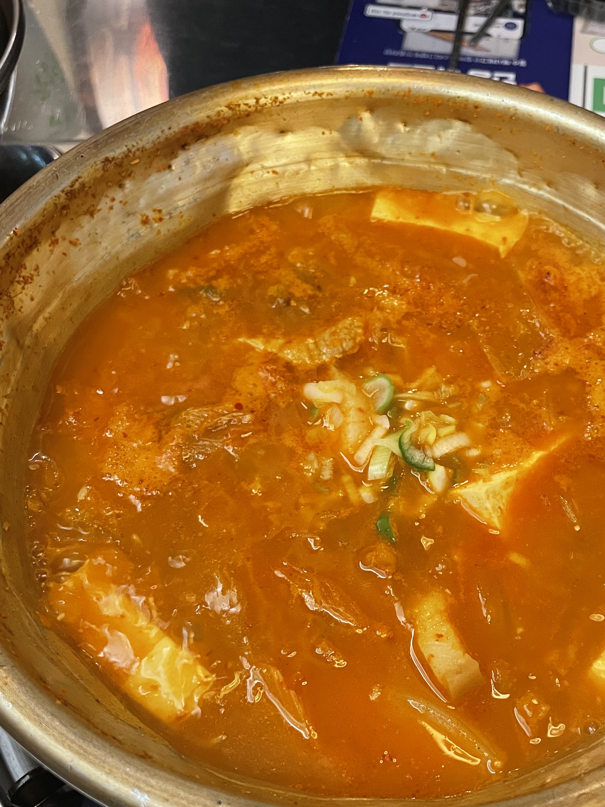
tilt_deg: -62.2
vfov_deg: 52.1
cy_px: 503
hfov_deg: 40.3
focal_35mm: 35
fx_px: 816
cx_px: 394
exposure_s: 1/60
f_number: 1.6
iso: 320
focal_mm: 4.2
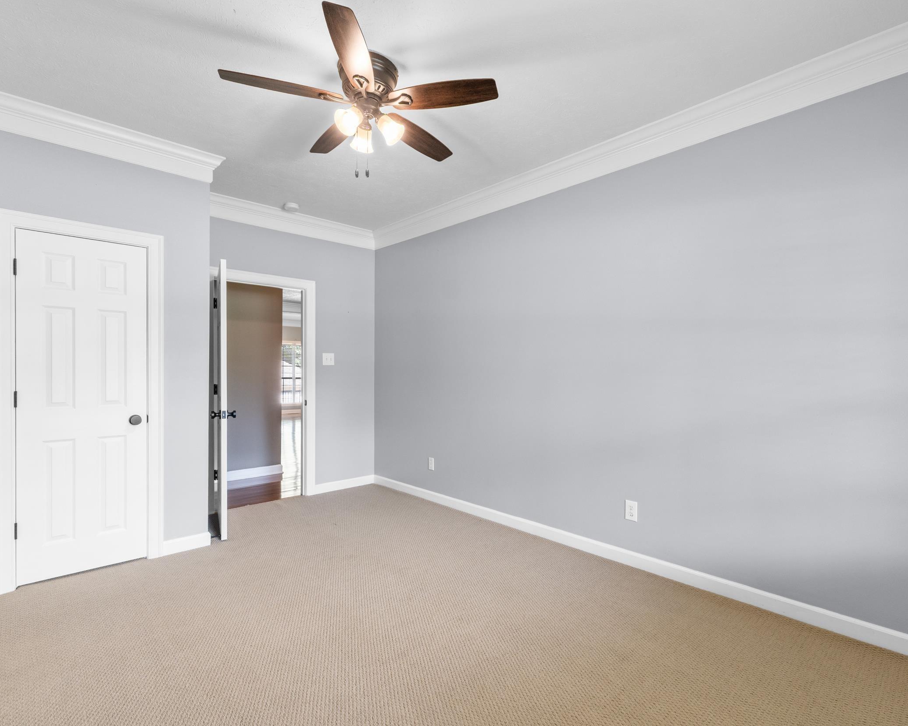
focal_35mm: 17
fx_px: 457
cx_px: 464
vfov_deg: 77.0
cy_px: 363
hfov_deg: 89.6
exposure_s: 1/3
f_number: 8
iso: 320
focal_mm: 10
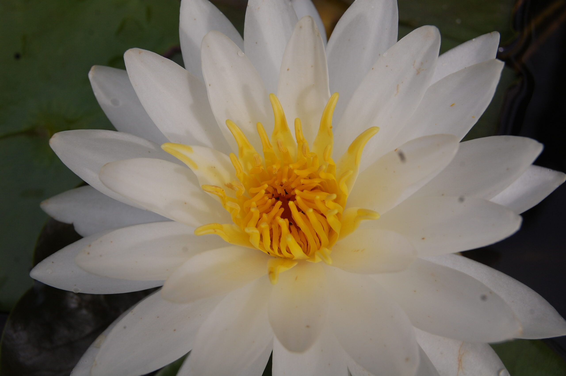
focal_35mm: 51
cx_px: 283
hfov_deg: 38.9
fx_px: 801
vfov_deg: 26.4
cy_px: 188
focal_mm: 34
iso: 200
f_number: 10
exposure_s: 1/400
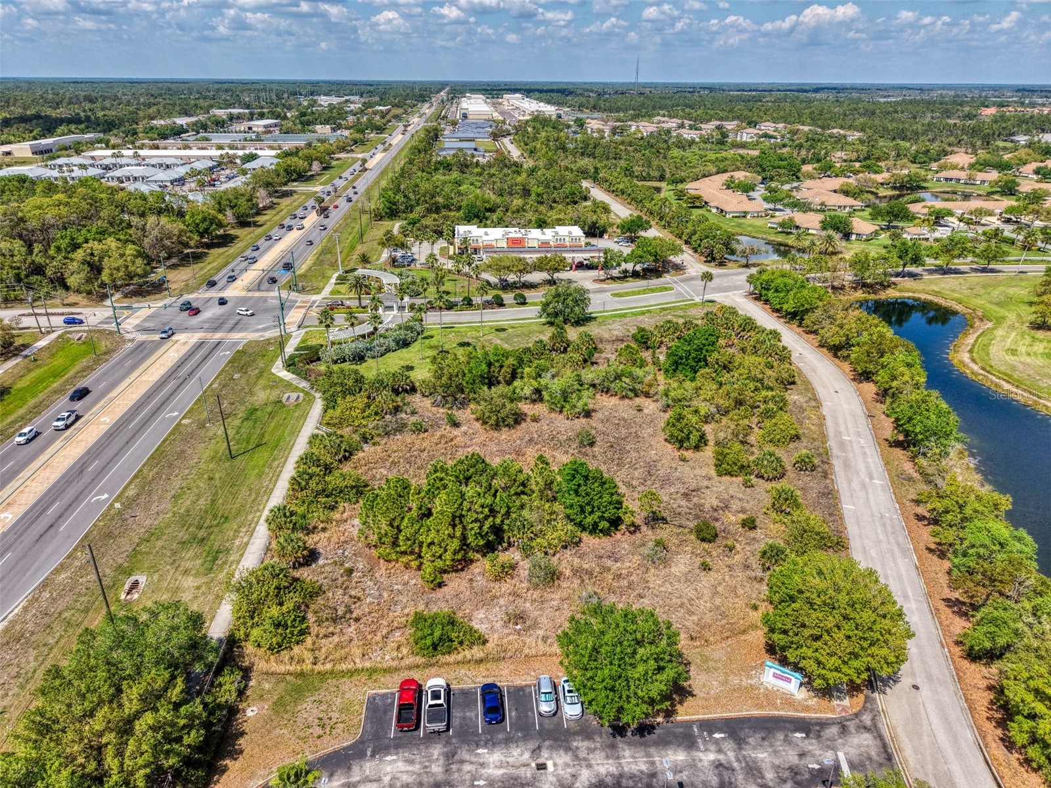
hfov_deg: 71.6
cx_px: 526
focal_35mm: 24
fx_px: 729
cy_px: 394
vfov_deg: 56.8
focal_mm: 8.7
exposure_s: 1/320
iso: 100
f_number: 1.8
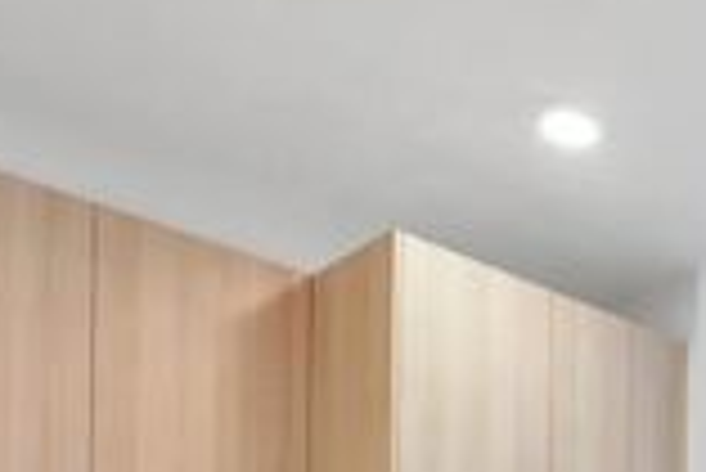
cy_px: 748
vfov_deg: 19.9
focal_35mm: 57
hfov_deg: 28.9
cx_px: 904
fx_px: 1119
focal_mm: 14
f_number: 8
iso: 400
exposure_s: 1/30
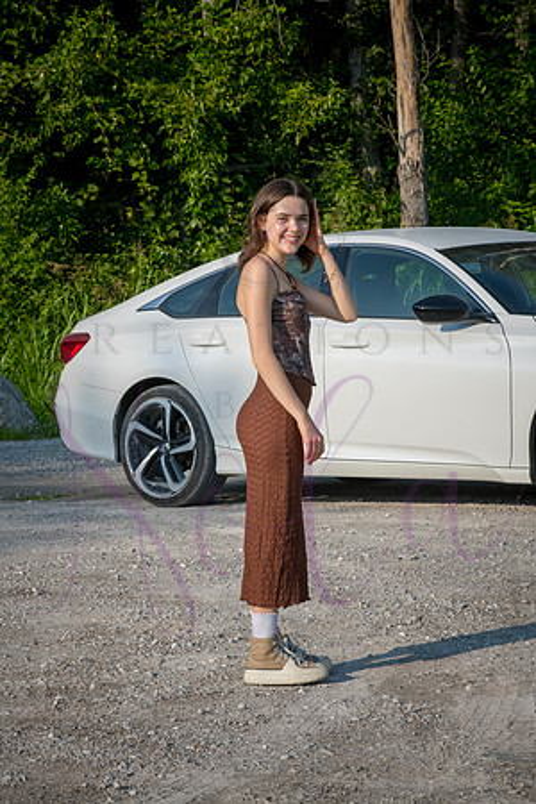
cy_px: 402
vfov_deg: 17.1
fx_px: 2680
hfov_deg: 11.4
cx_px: 268
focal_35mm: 120
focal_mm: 120
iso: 400
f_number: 18
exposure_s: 1/320
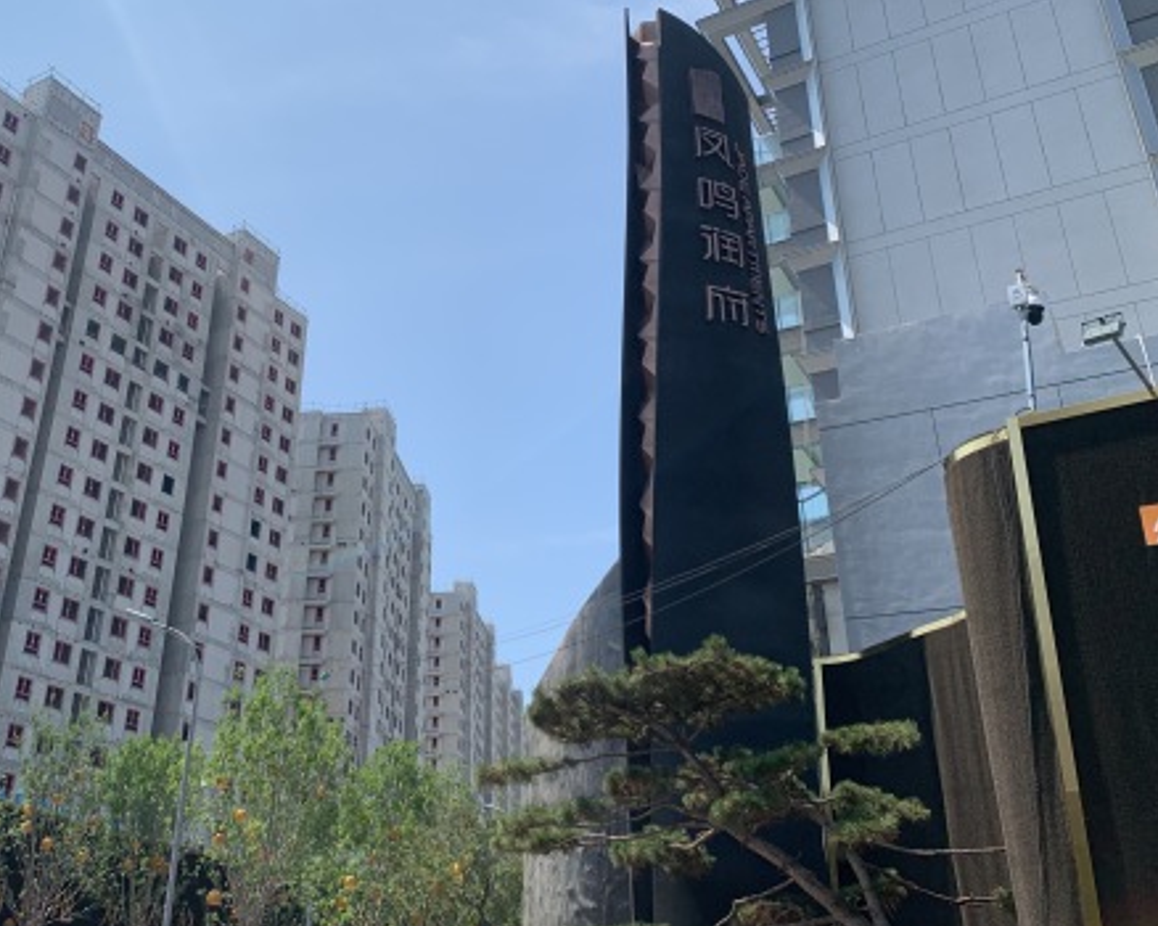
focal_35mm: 34
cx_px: 390
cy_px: 407
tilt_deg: +28.9
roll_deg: -3.3
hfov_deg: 51.9
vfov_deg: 43.3
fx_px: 1165
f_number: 1.8
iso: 25
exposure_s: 1/3650
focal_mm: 4.25
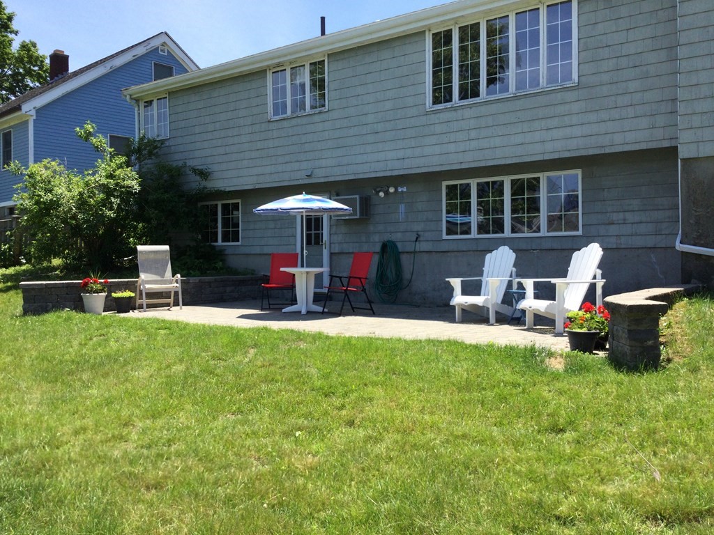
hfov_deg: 58.4
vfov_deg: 45.4
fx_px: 639
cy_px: 268
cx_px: 357
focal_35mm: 31
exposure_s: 1/776
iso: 25
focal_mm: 3.3
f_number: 2.4
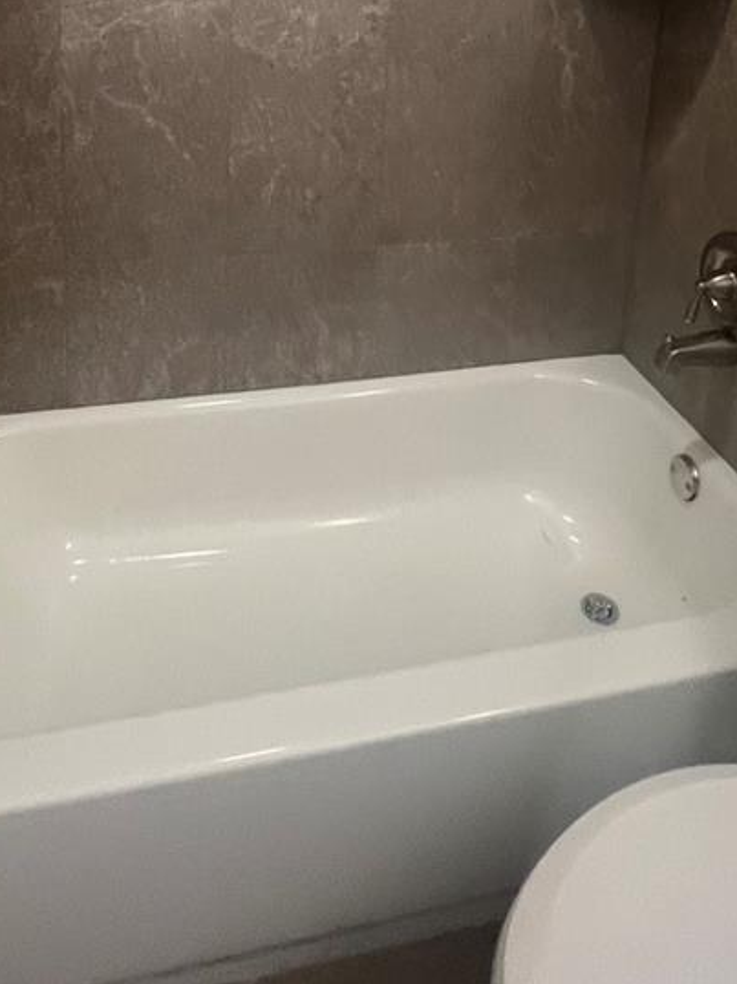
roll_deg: -0.8
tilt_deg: -10.5
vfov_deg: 51.5
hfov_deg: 48.1
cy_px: 35
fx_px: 824
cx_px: 333
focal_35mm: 29
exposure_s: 1/120
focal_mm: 1.57
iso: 250
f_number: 1.8
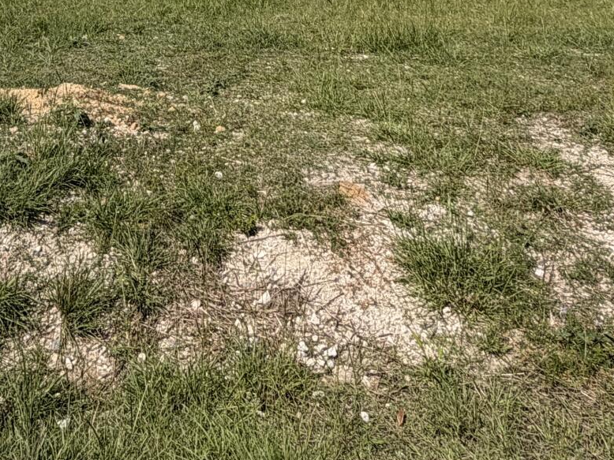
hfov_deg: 34.5
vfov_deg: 23.0
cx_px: 122
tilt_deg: +2.0
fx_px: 958
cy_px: -189
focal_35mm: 54
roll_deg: -0.7
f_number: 2.2
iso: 20
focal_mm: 2.22
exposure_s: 1/1399
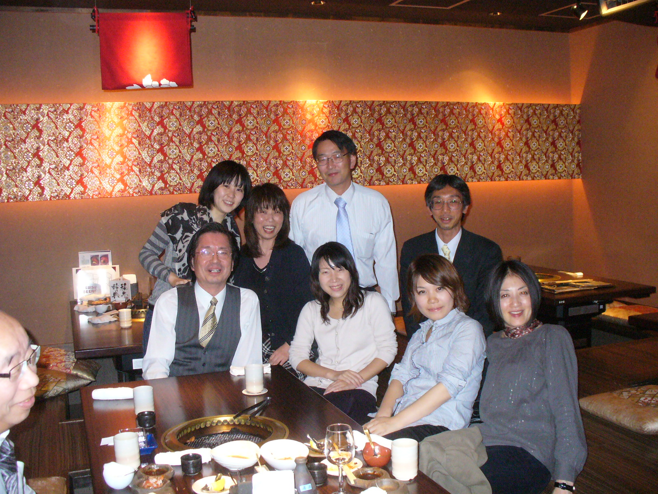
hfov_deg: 50.1
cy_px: 247
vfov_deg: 38.7
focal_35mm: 37
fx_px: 703
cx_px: 329
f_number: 2.8
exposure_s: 1/60
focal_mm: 6.1
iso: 400
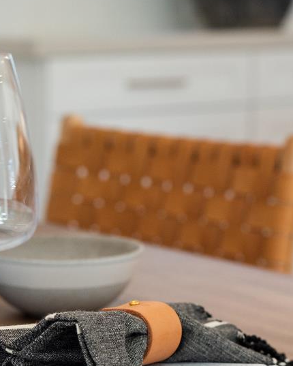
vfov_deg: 14.7
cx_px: 76
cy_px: 244
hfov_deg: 11.8
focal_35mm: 131
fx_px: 1419
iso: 320
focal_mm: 50
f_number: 5
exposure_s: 1/400
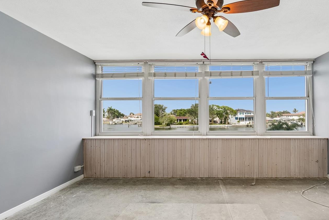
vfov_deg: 64.5
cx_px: 197
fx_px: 174
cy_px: 104
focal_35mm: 19
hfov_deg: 85.9
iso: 100
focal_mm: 10
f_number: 4.5
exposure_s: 1/320
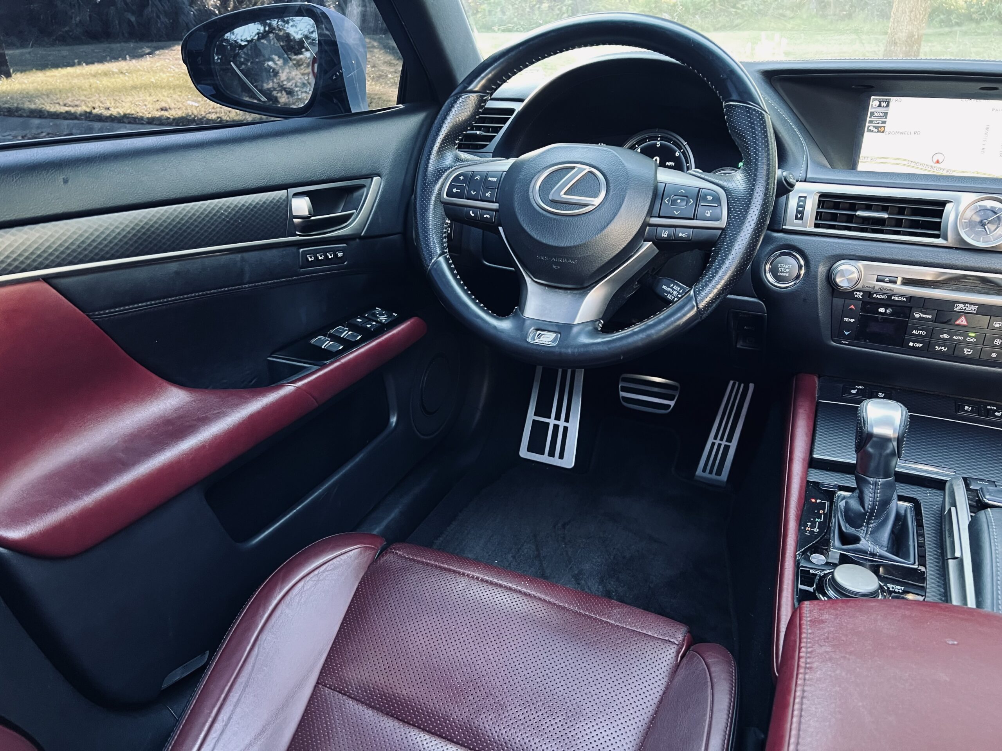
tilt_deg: -24.2
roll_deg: +0.7
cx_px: 501
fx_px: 753
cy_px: 376
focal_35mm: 26
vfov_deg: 53.1
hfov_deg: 67.3
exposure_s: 1/60
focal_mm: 5.7
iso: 500
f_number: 1.5
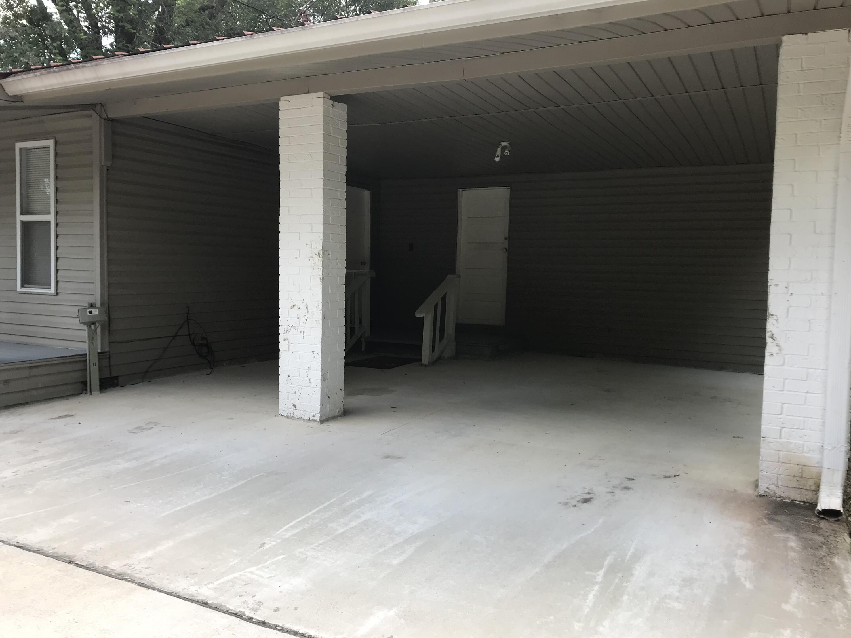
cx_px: 426
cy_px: 319
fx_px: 688
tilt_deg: -2.7
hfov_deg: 63.4
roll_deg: -0.8
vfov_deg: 49.7
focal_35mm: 28
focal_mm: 3.99
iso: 20
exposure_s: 1/327
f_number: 1.8
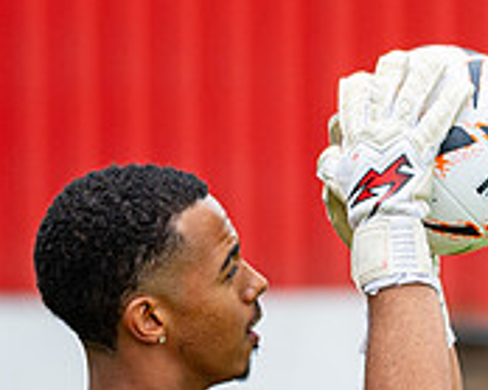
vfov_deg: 1.8
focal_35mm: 880
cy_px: 533
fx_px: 12703
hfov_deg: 2.2
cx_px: 526
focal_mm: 135
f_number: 1.8
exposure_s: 1/2000
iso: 100
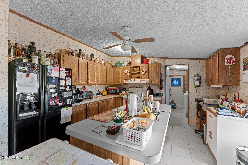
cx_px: 124
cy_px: 82
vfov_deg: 81.2
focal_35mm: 14
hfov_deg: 104.3
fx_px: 96
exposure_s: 1/2
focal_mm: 14
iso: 400
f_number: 8
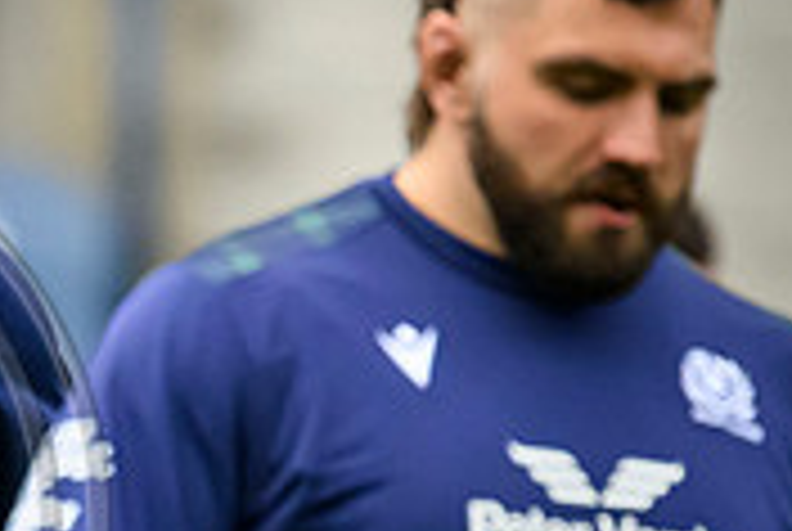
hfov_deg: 0.6
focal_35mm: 3596
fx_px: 79244
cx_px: -382
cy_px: 711
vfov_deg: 0.4
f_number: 5.6
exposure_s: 1/1250
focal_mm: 784
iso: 6400
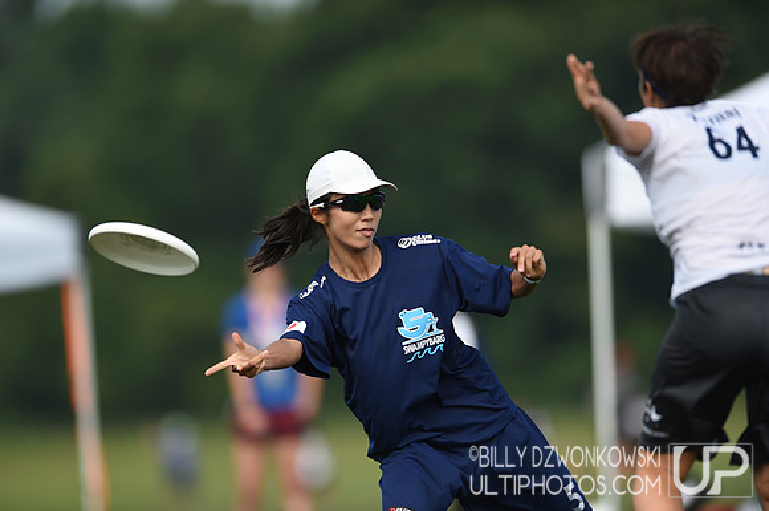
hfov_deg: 5.2
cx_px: 384
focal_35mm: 400
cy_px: 256
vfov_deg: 3.4
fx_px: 8532
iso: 100
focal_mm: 400
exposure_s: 1/1000
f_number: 2.8
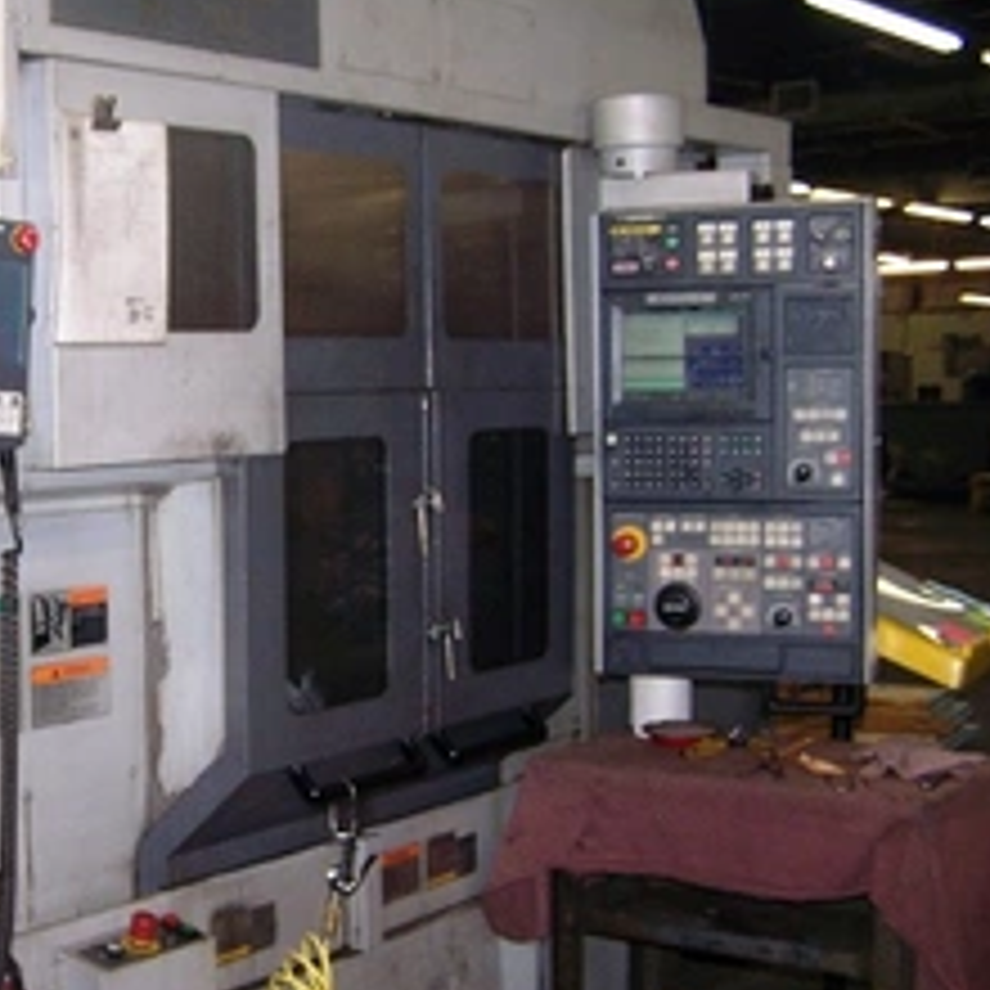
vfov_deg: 28.2
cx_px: 140
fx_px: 1974
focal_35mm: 61
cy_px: 504
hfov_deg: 27.4
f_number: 2.8
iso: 140
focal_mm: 6.3
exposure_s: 1/60
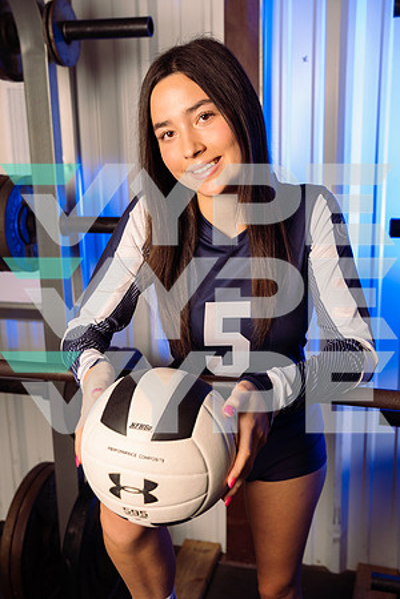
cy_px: 300
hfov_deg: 31.9
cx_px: 200
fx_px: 700
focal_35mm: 42
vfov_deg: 46.4
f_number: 5
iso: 320
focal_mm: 42
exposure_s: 1/250
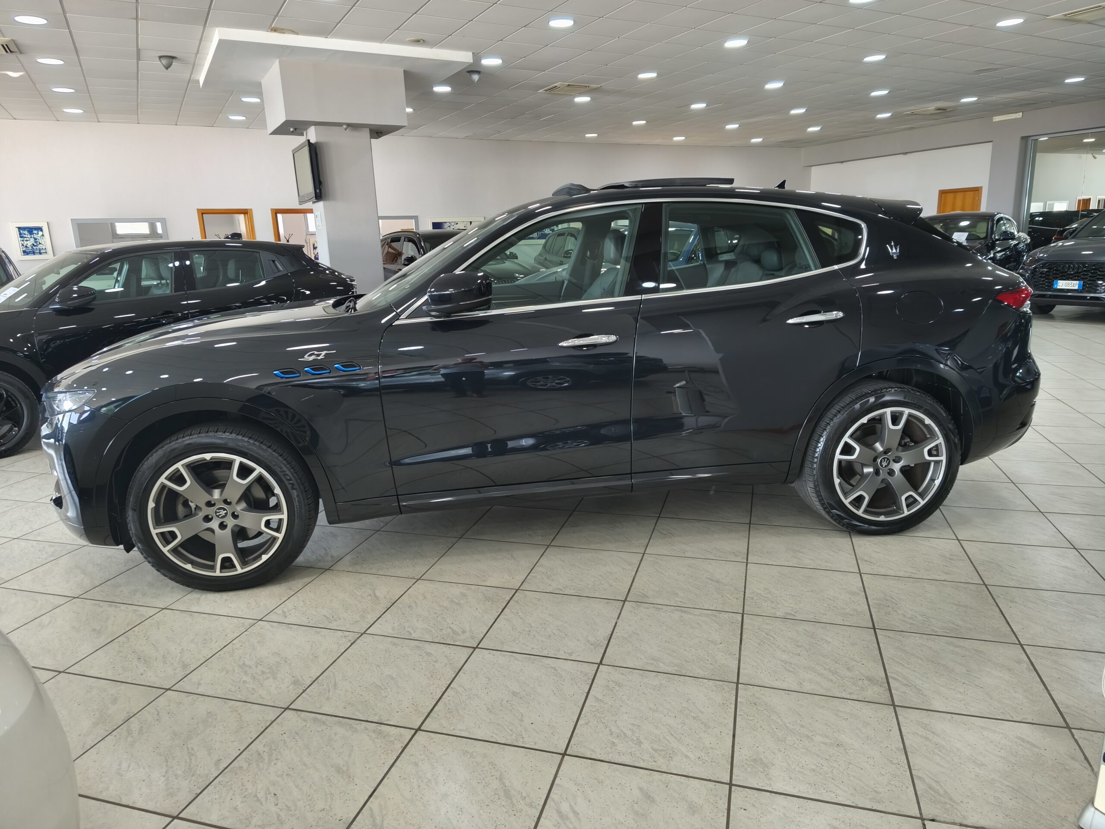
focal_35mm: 23
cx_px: 552
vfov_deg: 58.9
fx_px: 734
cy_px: 414
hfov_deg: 73.9
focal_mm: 5.35
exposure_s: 1/50
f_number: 1.7
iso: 500
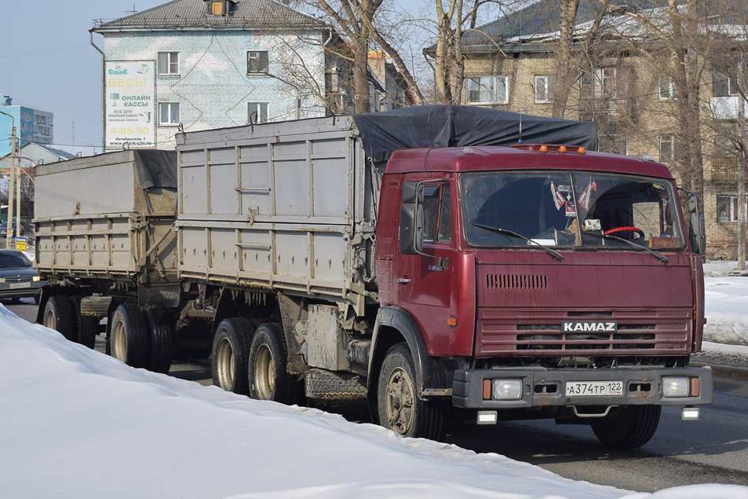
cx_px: 403
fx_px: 1413
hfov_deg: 29.6
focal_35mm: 68
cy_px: 200
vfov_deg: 20.0
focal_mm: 36
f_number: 6.3
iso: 100
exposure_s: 1/800
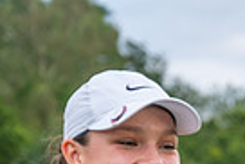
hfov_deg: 7.2
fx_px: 1887
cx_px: 459
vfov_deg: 4.9
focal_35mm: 277
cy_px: 342
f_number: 5.6
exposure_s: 1/250
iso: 400
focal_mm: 65
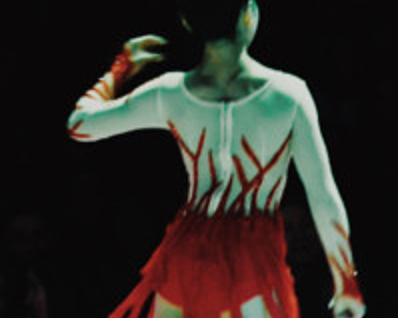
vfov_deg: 3.5
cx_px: 308
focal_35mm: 442
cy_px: 300
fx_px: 5206
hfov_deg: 4.4
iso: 3200
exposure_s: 1/125
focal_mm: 125
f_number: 4.8
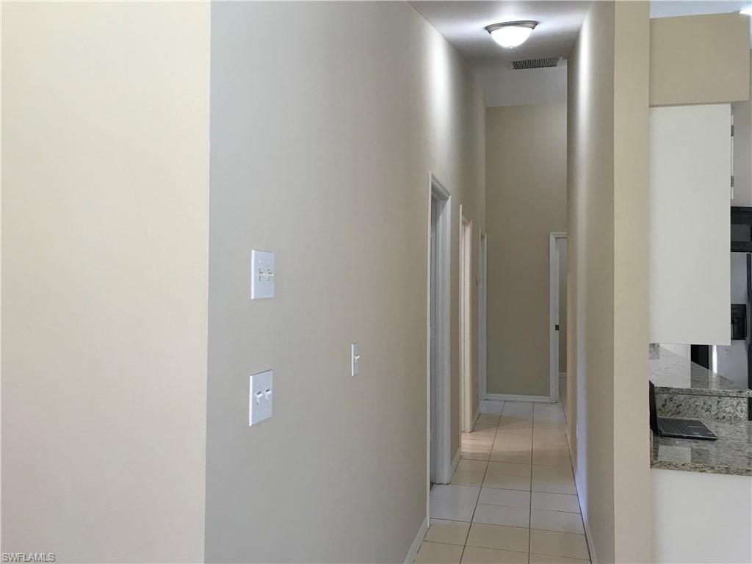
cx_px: 376
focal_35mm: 28
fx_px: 608
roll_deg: -0.7
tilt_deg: +0.9
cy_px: 282
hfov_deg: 63.4
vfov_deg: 49.7
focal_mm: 3.99
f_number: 1.8
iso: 25
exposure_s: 1/30
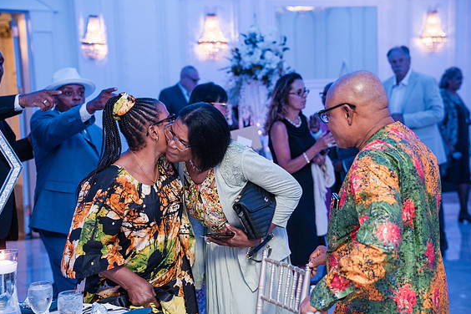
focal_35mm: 71
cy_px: 153
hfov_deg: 28.5
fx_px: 929
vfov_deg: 19.2
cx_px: 241
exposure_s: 1/250
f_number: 4
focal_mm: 69
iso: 4000
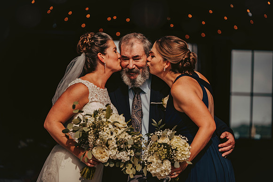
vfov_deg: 8.9
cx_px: 136
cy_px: 91
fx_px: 1176
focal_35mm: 155
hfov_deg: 13.2
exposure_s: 1/2500
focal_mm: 155
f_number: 2.8
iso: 200
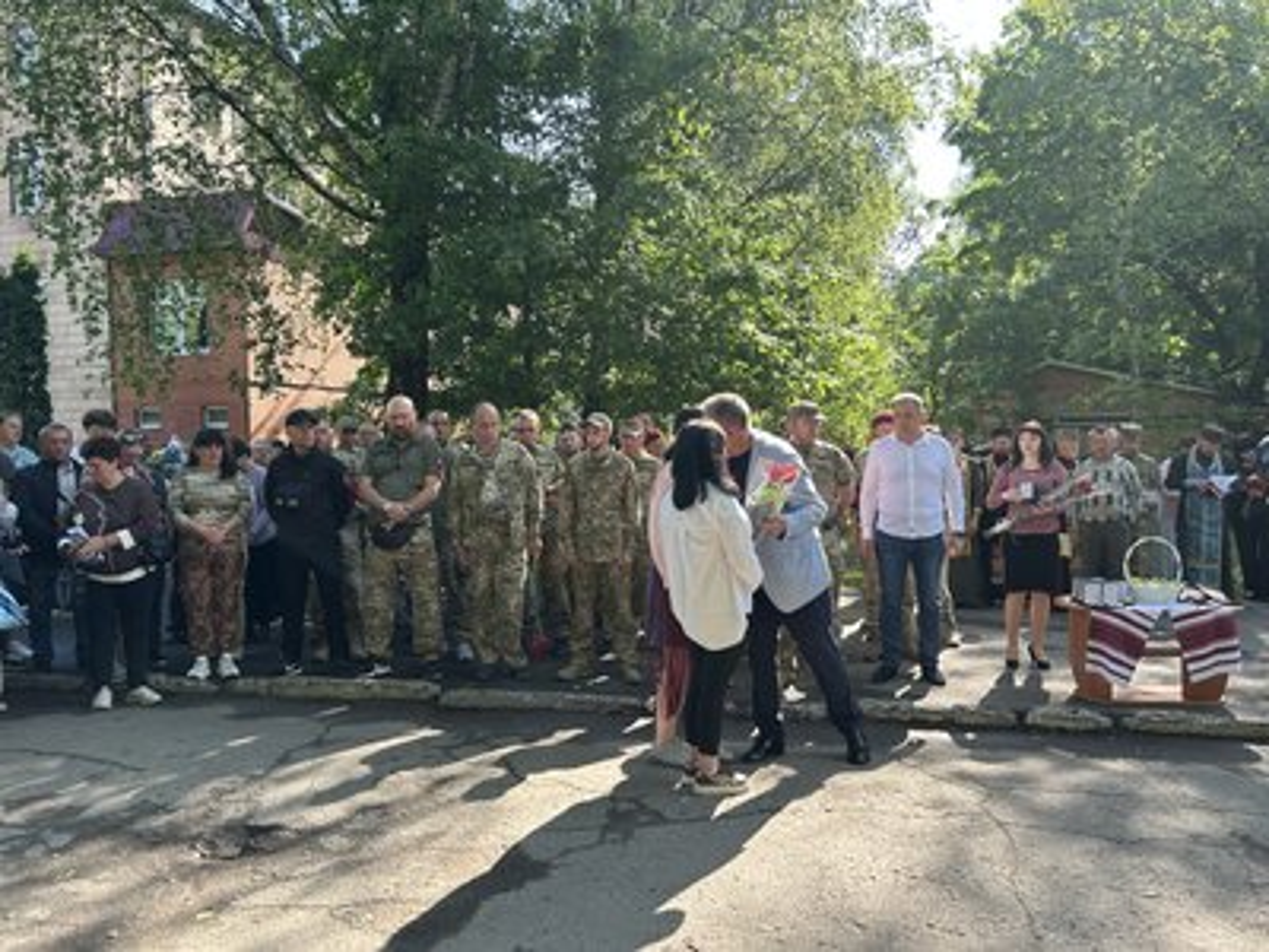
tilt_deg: -1.6
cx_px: 634
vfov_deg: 53.1
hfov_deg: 67.3
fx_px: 953
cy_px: 476
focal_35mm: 26
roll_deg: +1.2
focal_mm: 5.7
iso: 50
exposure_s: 1/426
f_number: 1.5
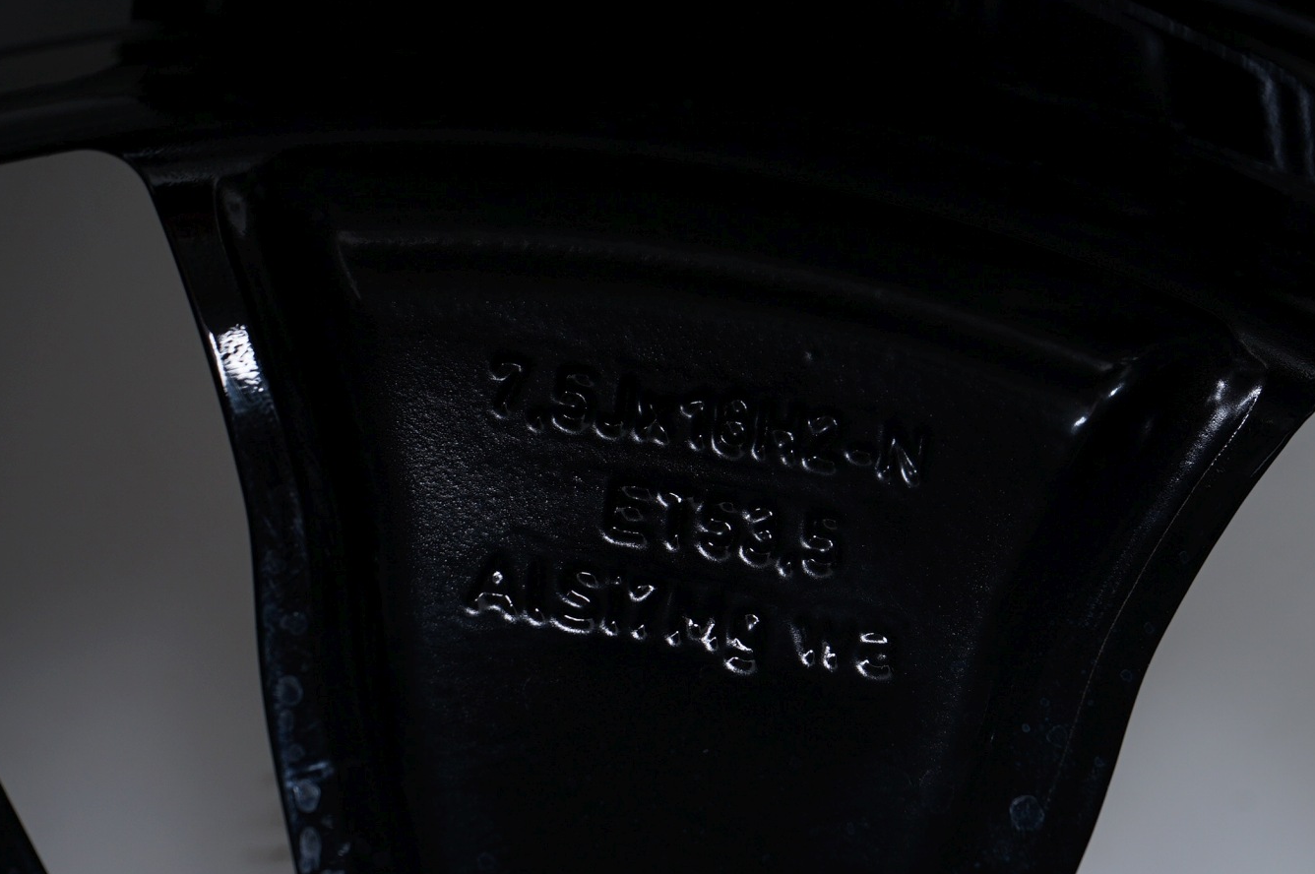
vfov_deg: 14.8
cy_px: 480
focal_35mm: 92
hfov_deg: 22.1
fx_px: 3357
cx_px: 778
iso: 250
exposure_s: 1/125
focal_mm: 64
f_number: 7.1
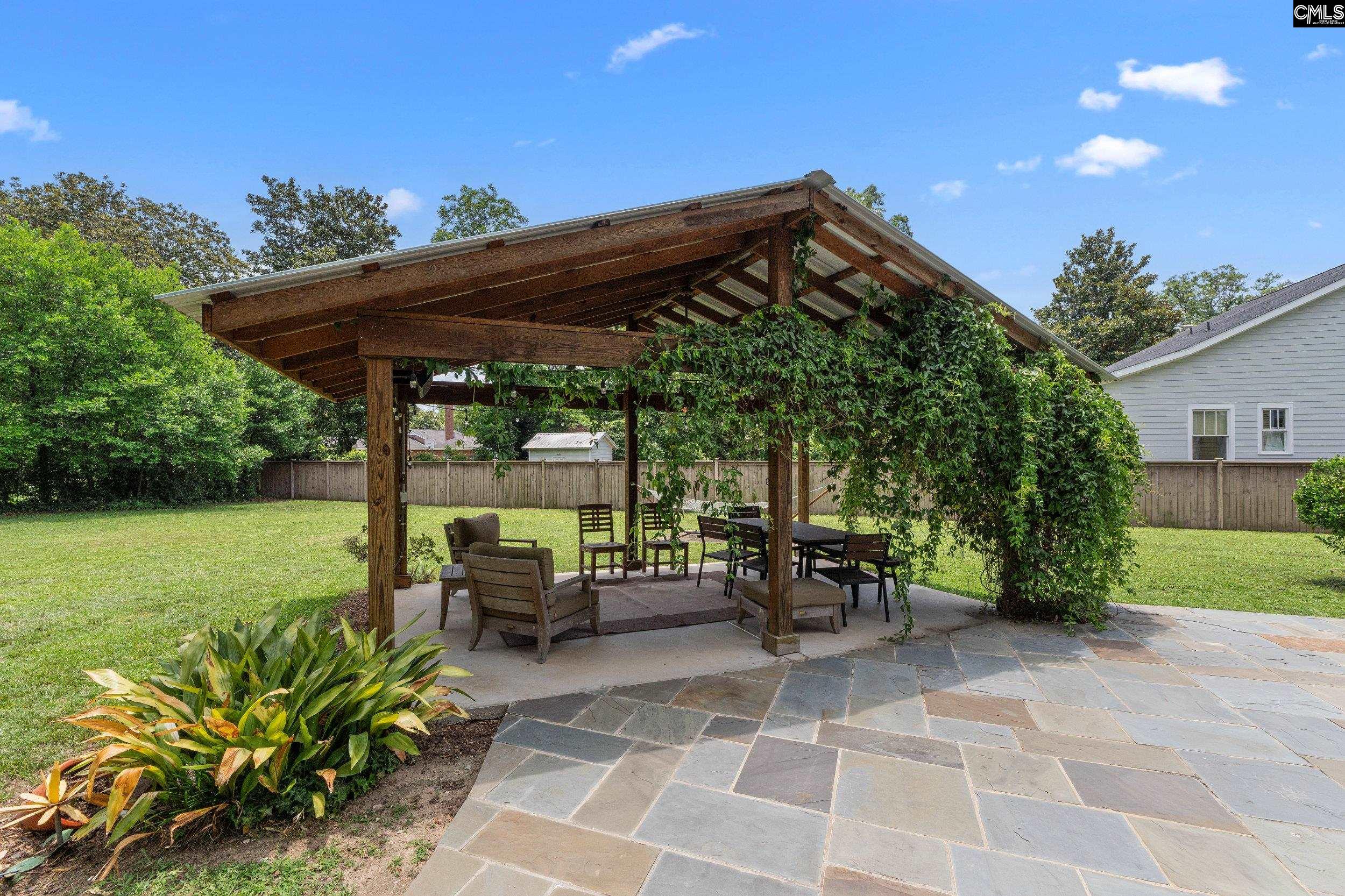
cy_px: 448
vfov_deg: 77.3
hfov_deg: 100.4
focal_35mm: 15
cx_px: 672
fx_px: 560
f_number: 8
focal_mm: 10
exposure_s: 1/640
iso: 250
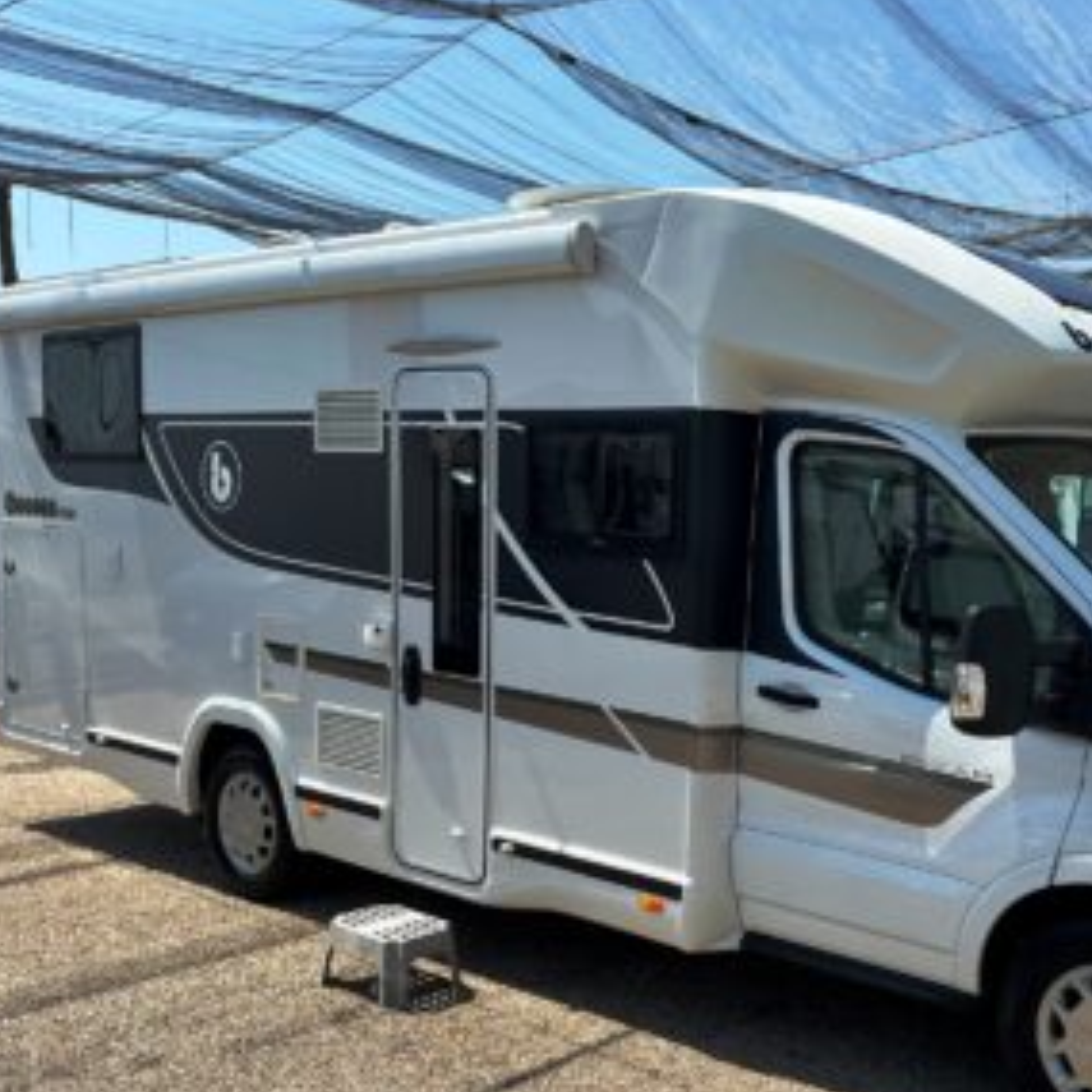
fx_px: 1321
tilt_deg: -3.1
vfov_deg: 44.8
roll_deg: +0.7
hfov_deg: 43.8
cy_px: 609
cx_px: 782
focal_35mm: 37
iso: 80
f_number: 1.78
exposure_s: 1/5000
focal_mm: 6.86
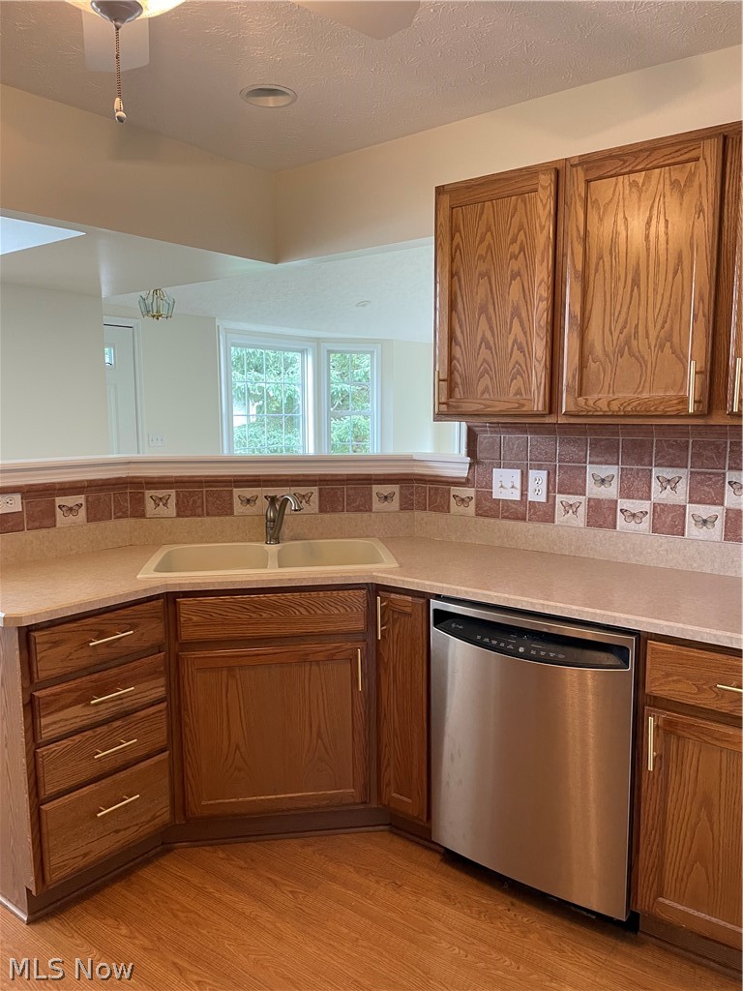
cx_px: 372
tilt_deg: -6.1
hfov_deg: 53.1
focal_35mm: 26
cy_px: 496
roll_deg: +0.6
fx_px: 744
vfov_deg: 67.3
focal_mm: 4.2
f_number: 1.6
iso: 125
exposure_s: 1/60
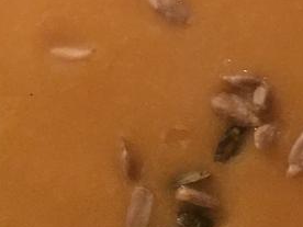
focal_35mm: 84
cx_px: 237
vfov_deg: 16.5
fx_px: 735
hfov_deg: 23.0
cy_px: -79
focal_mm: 4.15
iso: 500
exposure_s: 1/17
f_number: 2.2
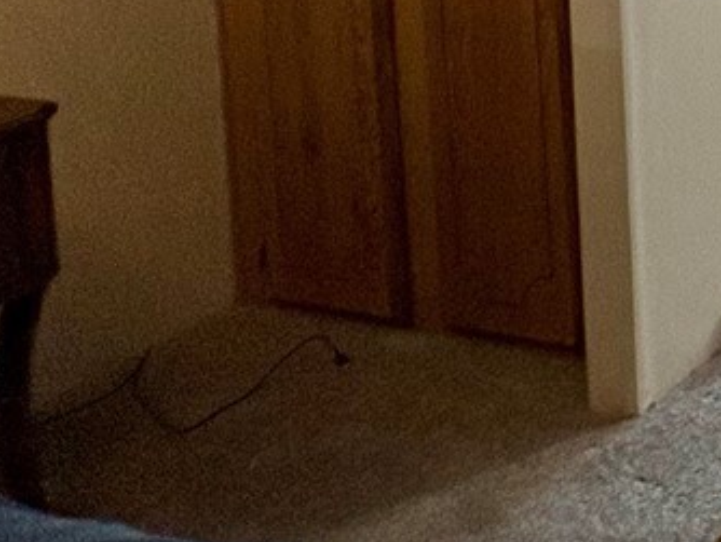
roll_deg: -0.4
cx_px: 1576
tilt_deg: -3.6
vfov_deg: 17.4
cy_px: -460
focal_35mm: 67
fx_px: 1397
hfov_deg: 17.0
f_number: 2.2
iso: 250
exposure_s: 1/120
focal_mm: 2.22
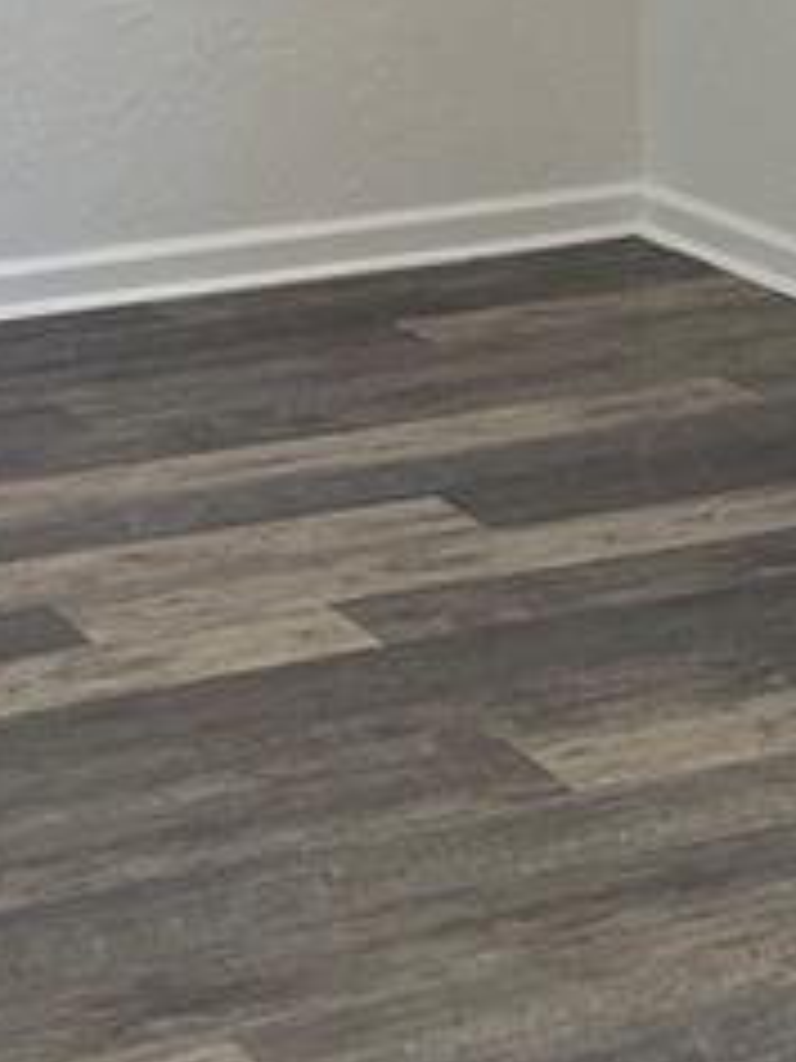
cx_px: 558
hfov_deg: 11.2
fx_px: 4047
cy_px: -18
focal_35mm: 132
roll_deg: +1.3
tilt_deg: -8.1
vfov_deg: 14.7
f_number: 1.6
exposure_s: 1/120
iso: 100
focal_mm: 4.2
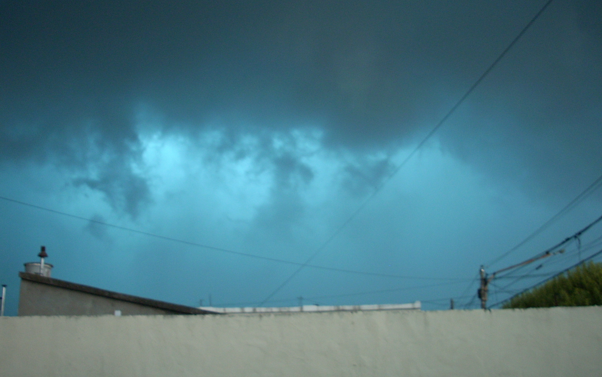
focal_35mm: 40
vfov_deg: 32.0
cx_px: 295
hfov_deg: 49.3
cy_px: 214
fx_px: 656
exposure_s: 1/30
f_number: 2.8
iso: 118
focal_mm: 6.2
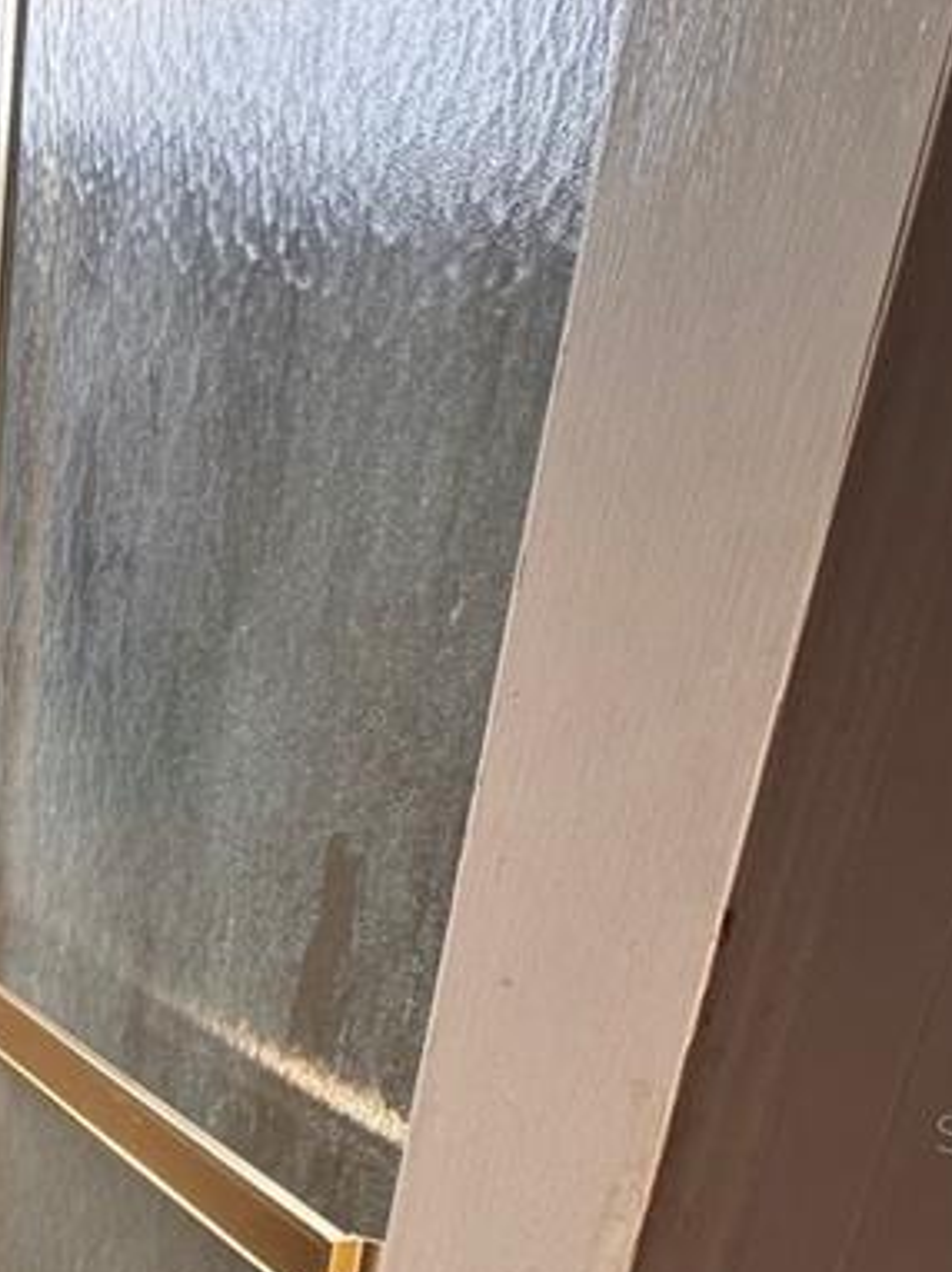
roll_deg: +1.9
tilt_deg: -25.4
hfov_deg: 26.9
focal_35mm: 44
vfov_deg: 40.0
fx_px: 1615
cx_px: -326
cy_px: 1132
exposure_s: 1/99
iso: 250
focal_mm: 2.22
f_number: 2.2
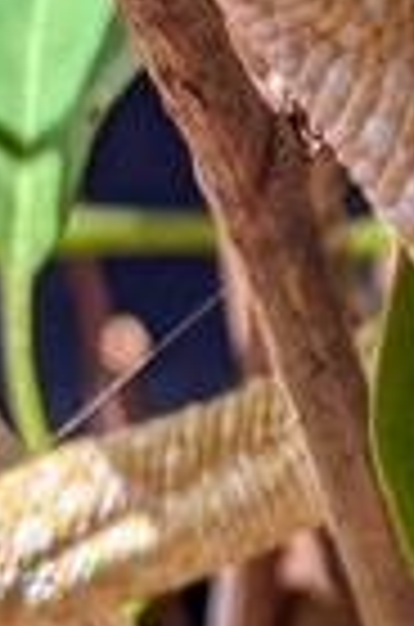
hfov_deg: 5.4
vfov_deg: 8.4
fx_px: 4247
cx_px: 1066
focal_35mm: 245
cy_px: 167
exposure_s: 1/808
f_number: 1.89
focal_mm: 5.43
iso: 38
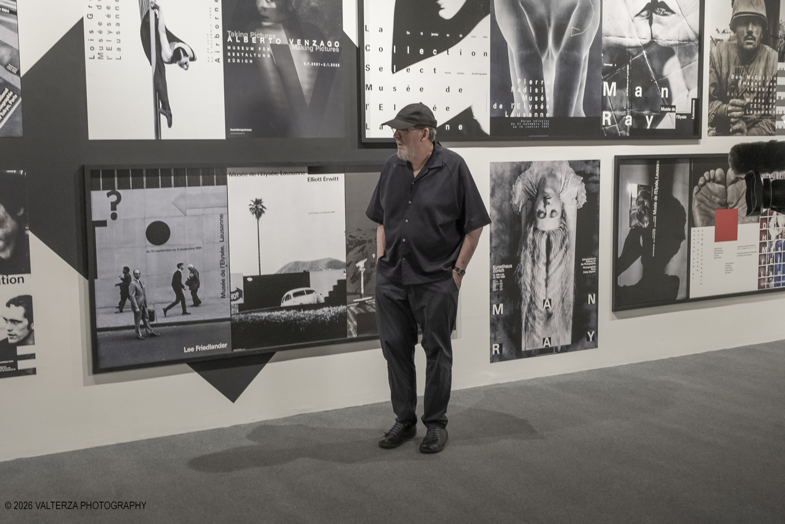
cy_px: 262
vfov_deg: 32.7
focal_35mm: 41
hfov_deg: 47.4
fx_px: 894
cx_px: 392
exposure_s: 1/125
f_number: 4.5
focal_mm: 27.5
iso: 2500
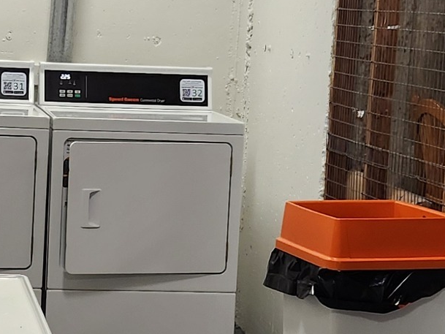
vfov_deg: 12.8
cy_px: 195
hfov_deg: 16.8
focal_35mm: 116
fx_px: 1492
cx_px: 73
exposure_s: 1/120
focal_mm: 5.4
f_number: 1.8
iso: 160
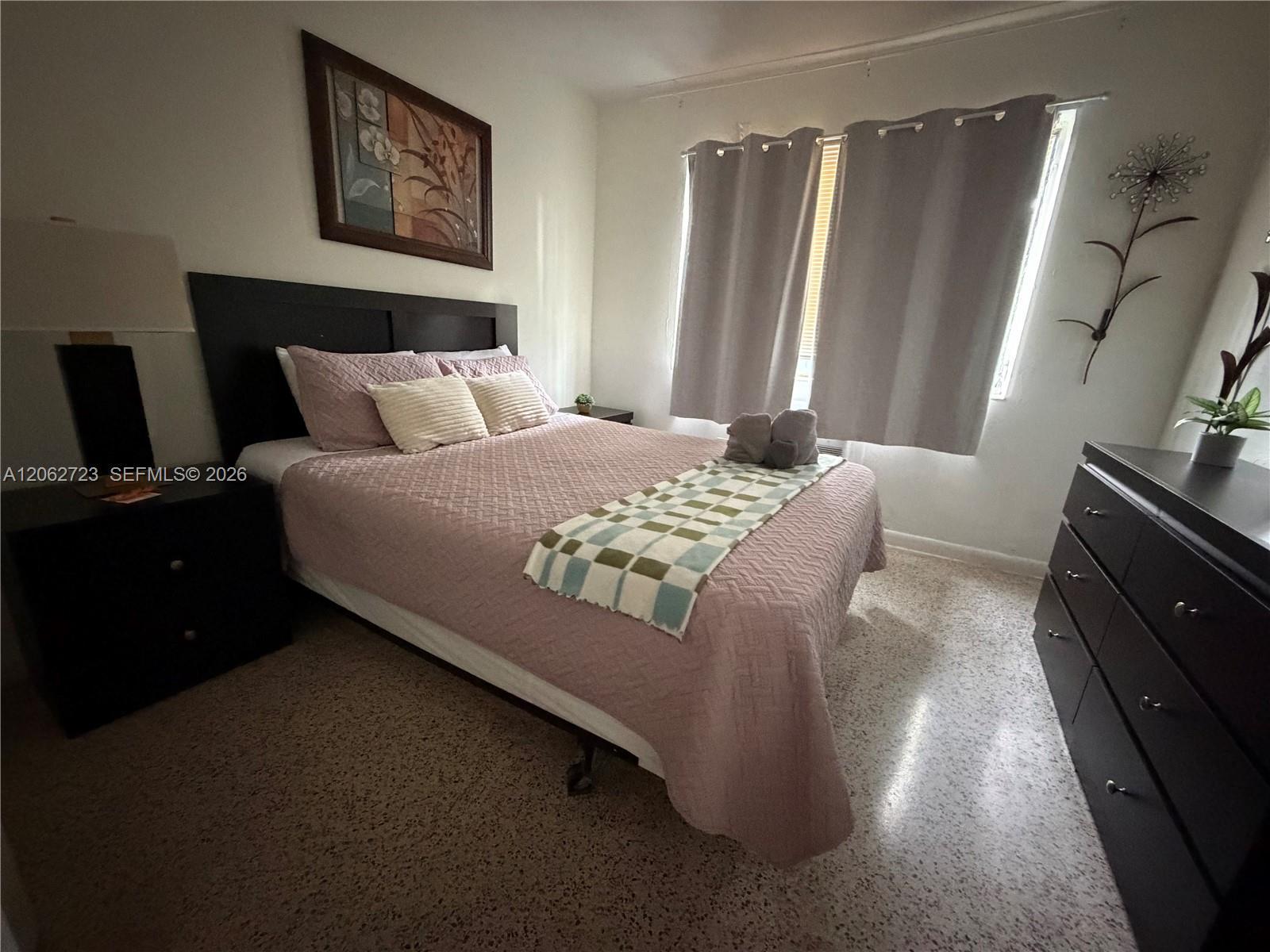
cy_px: 476
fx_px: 514
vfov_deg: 85.7
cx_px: 635
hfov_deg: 102.1
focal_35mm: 14
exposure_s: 1/40
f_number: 2.2
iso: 1250
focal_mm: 2.22
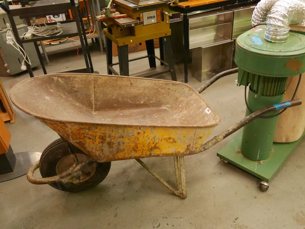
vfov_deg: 46.8
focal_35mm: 30
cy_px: 114
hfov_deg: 59.9
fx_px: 264
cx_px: 152
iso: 3200
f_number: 3.8
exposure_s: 1/160
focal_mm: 15
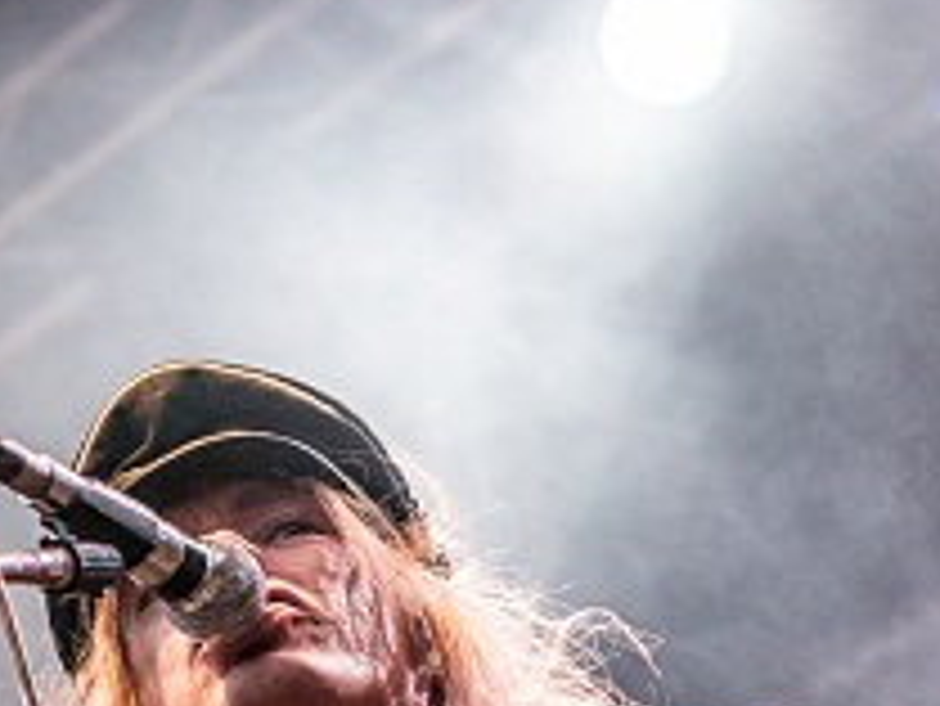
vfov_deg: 9.1
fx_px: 4320
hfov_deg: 12.4
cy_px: 1050
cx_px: 495
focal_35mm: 159
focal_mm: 48
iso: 1000
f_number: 2.8
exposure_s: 1/160
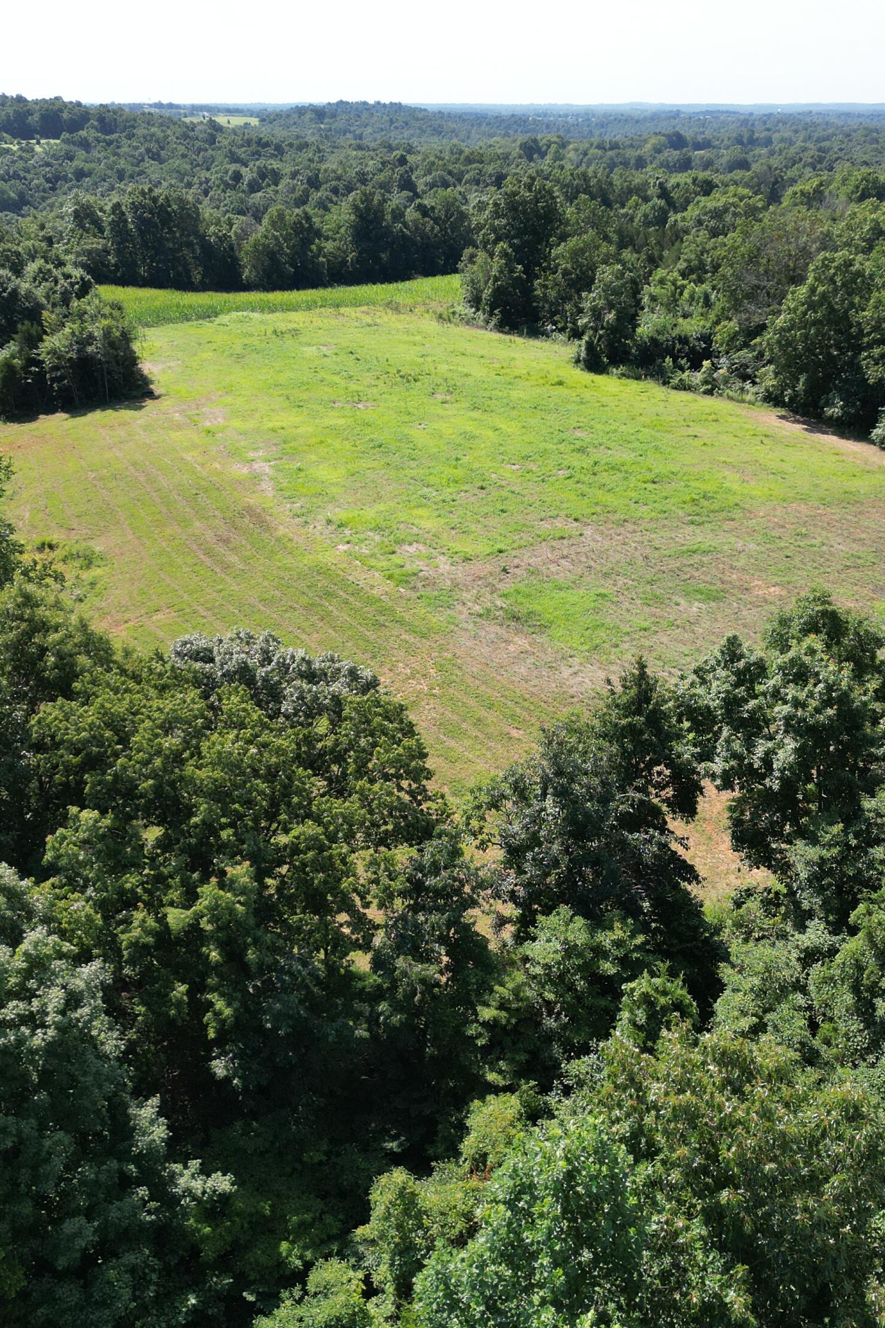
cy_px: 663
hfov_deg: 38.8
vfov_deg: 55.8
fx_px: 1254
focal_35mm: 34
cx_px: 507
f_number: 1.7
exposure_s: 1/1600
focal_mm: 6.72
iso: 100
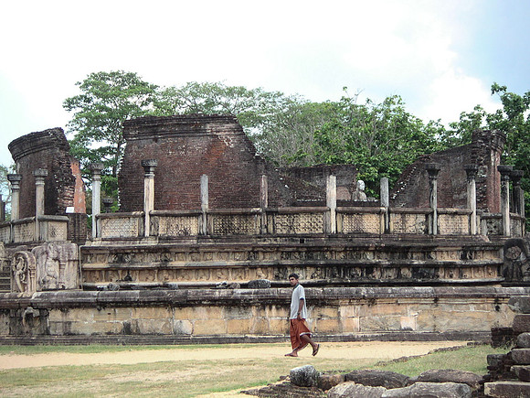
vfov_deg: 21.0
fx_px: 1072
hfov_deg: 27.8
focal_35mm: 70
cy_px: 199
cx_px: 265
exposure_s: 1/250
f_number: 3.1
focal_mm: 10.9
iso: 50
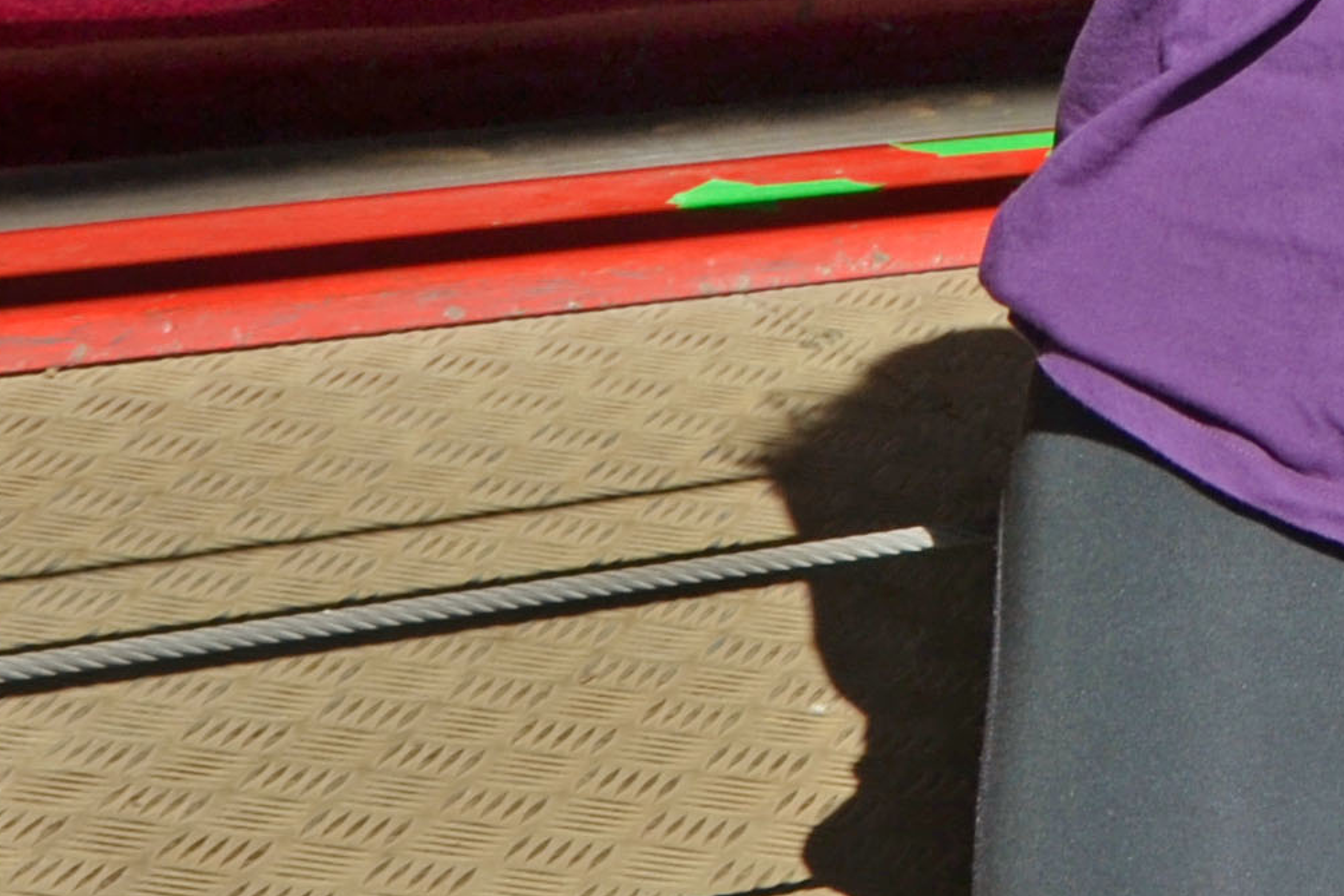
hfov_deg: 12.0
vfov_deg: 7.9
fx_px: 6160
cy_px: -1036
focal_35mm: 165
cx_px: 1831
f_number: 7.1
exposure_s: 1/200
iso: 100
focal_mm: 24
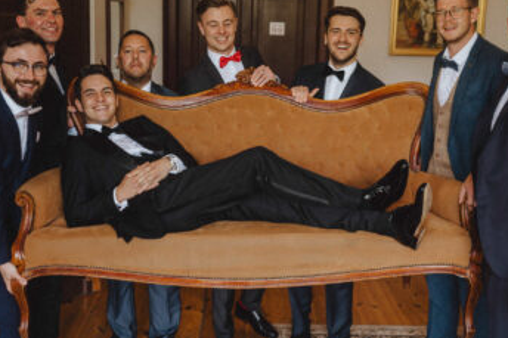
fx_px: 705
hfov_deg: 39.6
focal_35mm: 50
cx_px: 244
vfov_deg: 26.9
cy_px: 148
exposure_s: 1/200
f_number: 2.2
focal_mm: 35
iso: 320
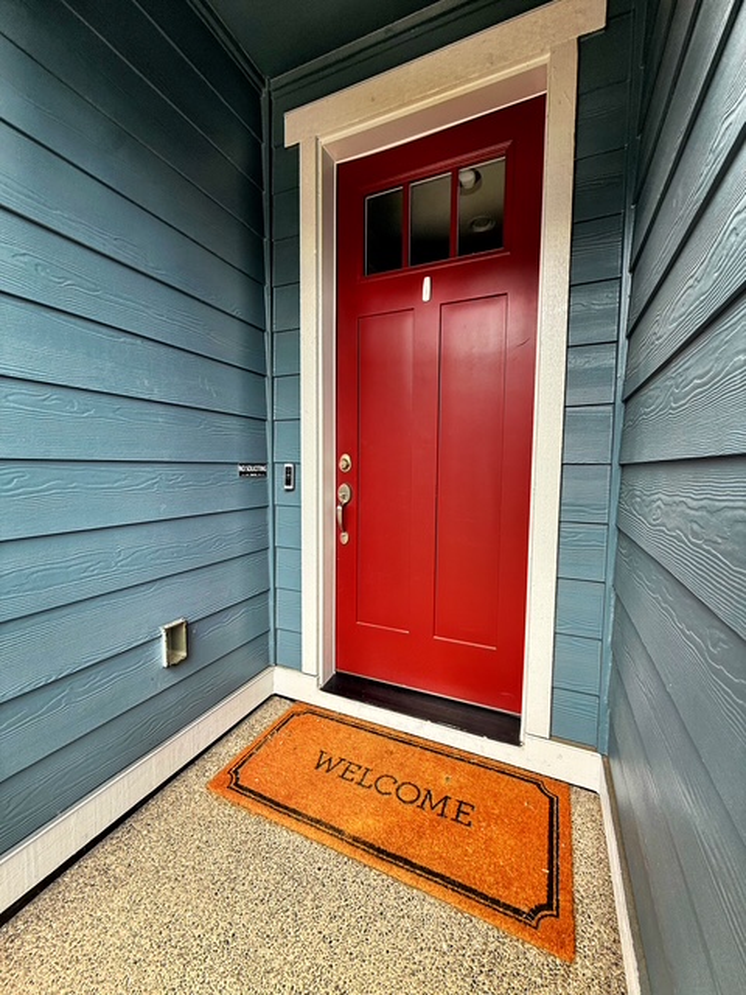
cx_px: 373
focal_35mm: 14
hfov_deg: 85.7
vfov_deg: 102.1
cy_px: 498
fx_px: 402
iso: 50
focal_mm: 2.22
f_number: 2.2
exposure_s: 1/164
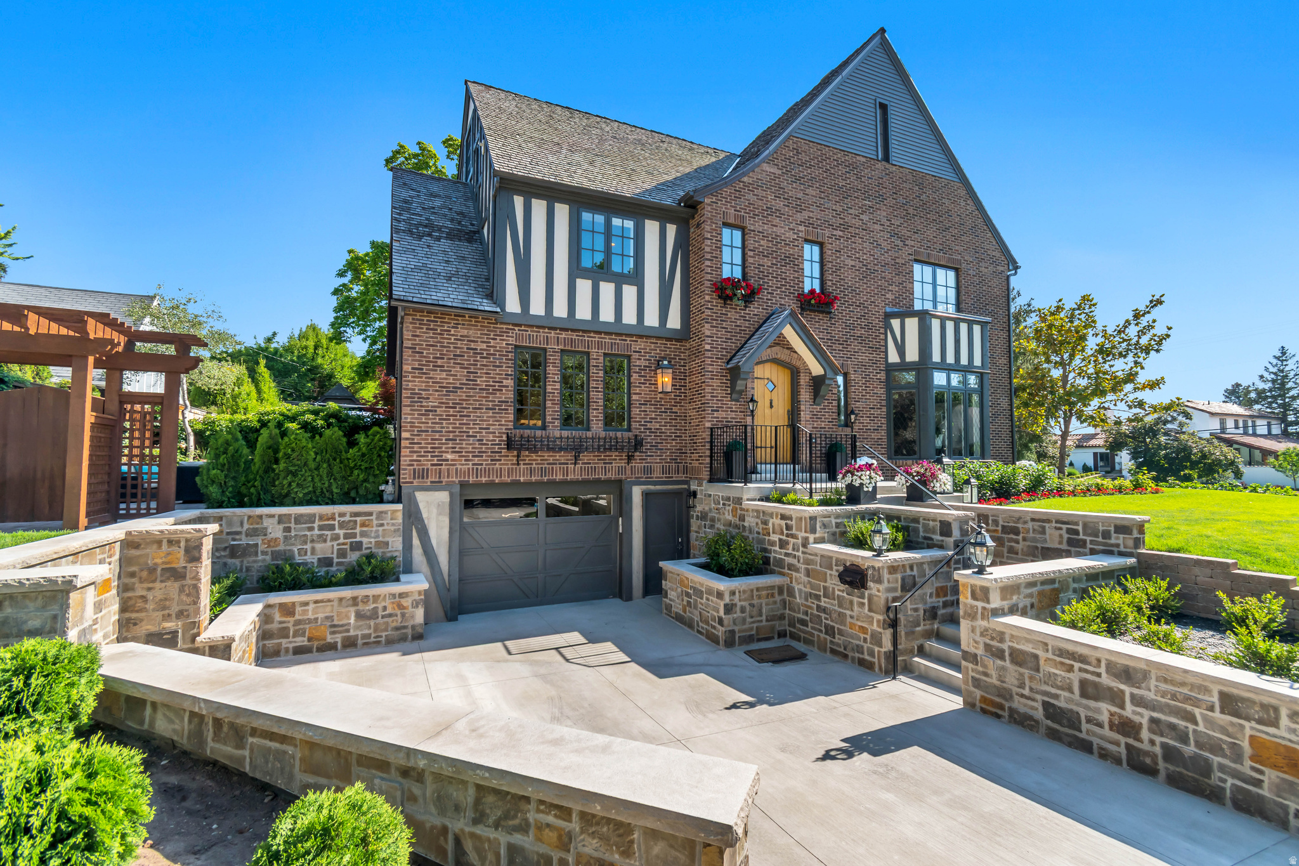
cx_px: 650
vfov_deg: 77.3
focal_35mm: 15
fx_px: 541
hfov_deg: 100.4
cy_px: 433
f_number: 5.6
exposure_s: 1/500
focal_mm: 10
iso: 100
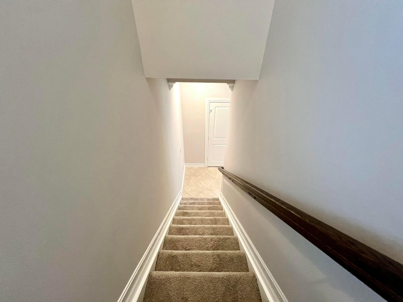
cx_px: 202
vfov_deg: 89.9
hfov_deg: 106.2
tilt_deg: -34.3
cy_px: 151
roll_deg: +0.5
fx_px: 151
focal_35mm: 13
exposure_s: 1/60
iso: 200
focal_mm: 1.57
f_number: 1.8
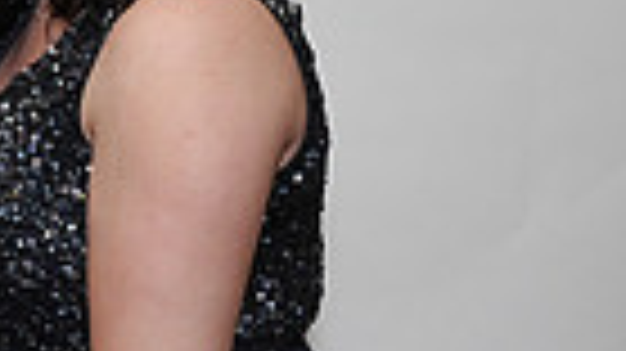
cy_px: 54
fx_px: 3036
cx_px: -621
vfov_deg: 6.6
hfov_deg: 10.8
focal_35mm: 183
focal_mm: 42
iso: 800
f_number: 6.3
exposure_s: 1/60
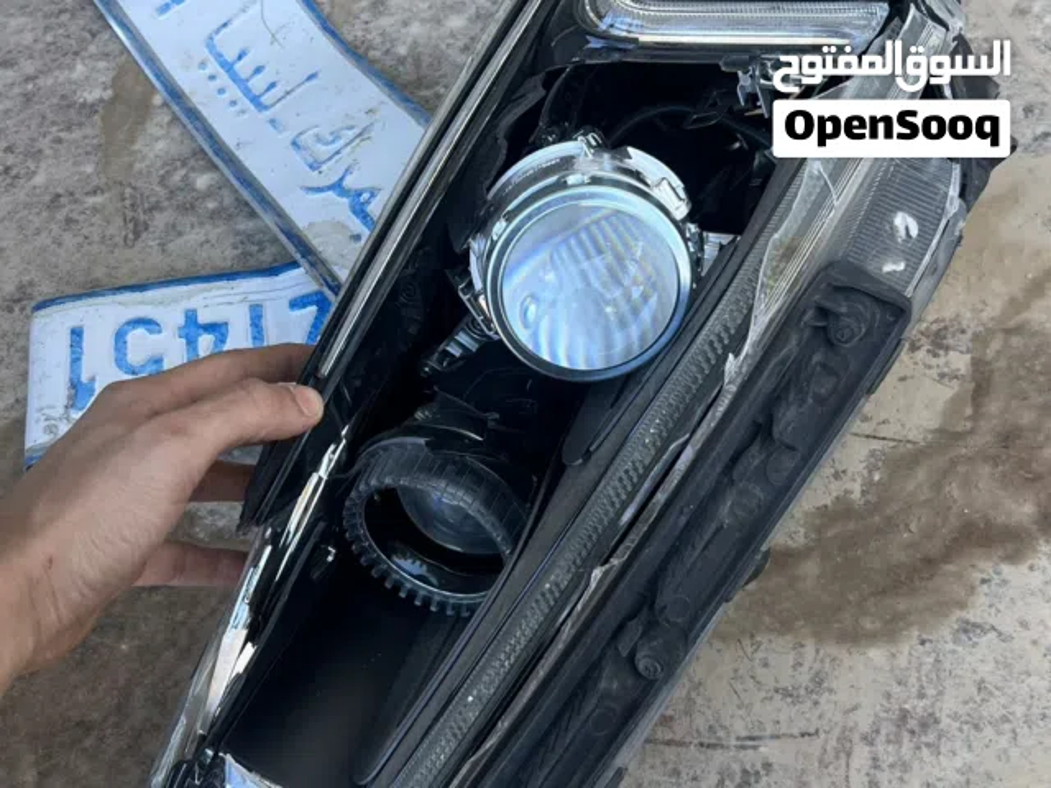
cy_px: 394
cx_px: 526
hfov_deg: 67.3
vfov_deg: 53.1
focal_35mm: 26
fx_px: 789
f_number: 1.5
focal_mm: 5.7
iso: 40
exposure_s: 1/121
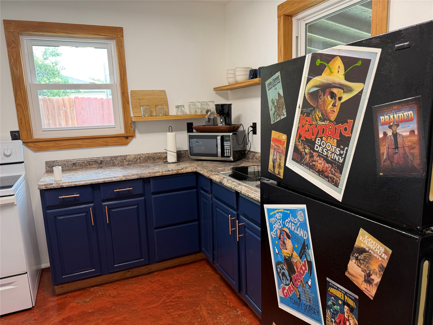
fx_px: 300
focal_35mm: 24
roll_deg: +3.4
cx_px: 216
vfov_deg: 56.8
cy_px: 162
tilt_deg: -10.3
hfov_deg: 71.6
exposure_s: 1/60
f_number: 1.78
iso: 160
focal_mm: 6.76
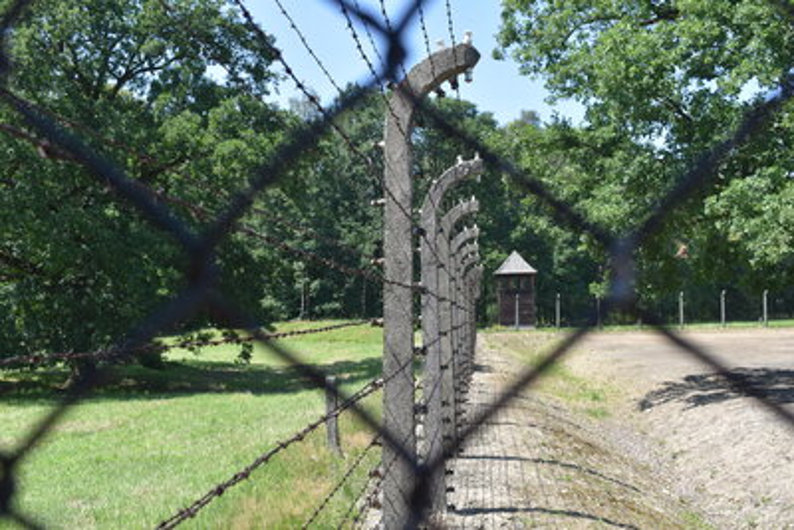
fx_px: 927
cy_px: 265
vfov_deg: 31.9
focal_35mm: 42
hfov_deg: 46.4
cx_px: 397
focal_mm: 28
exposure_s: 1/250
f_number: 7.1
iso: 200
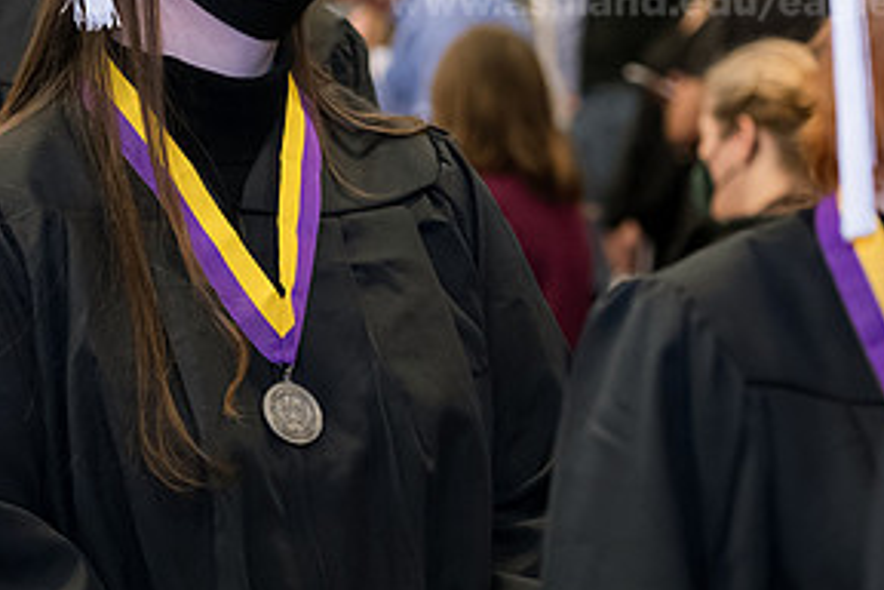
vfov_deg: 7.6
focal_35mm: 181
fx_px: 4444
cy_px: 66
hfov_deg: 11.3
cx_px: 249
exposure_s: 1/200
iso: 1600
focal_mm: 90
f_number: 3.5
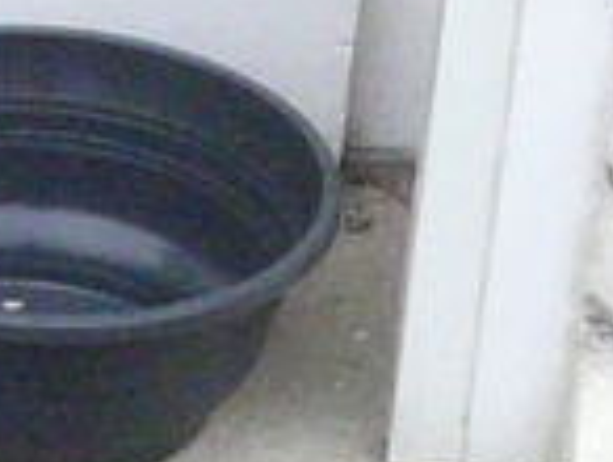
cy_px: 1184
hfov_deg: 6.7
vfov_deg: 5.0
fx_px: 5091
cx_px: -453
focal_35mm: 287
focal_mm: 4.6
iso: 400
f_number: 5.6
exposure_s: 1/320
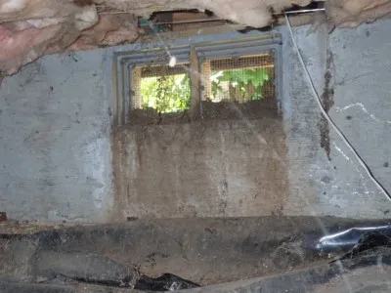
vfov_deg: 46.8
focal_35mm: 30
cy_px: 146
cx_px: 196
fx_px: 339
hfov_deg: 60.0
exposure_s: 1/30
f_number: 2.3
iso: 200
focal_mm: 5.5
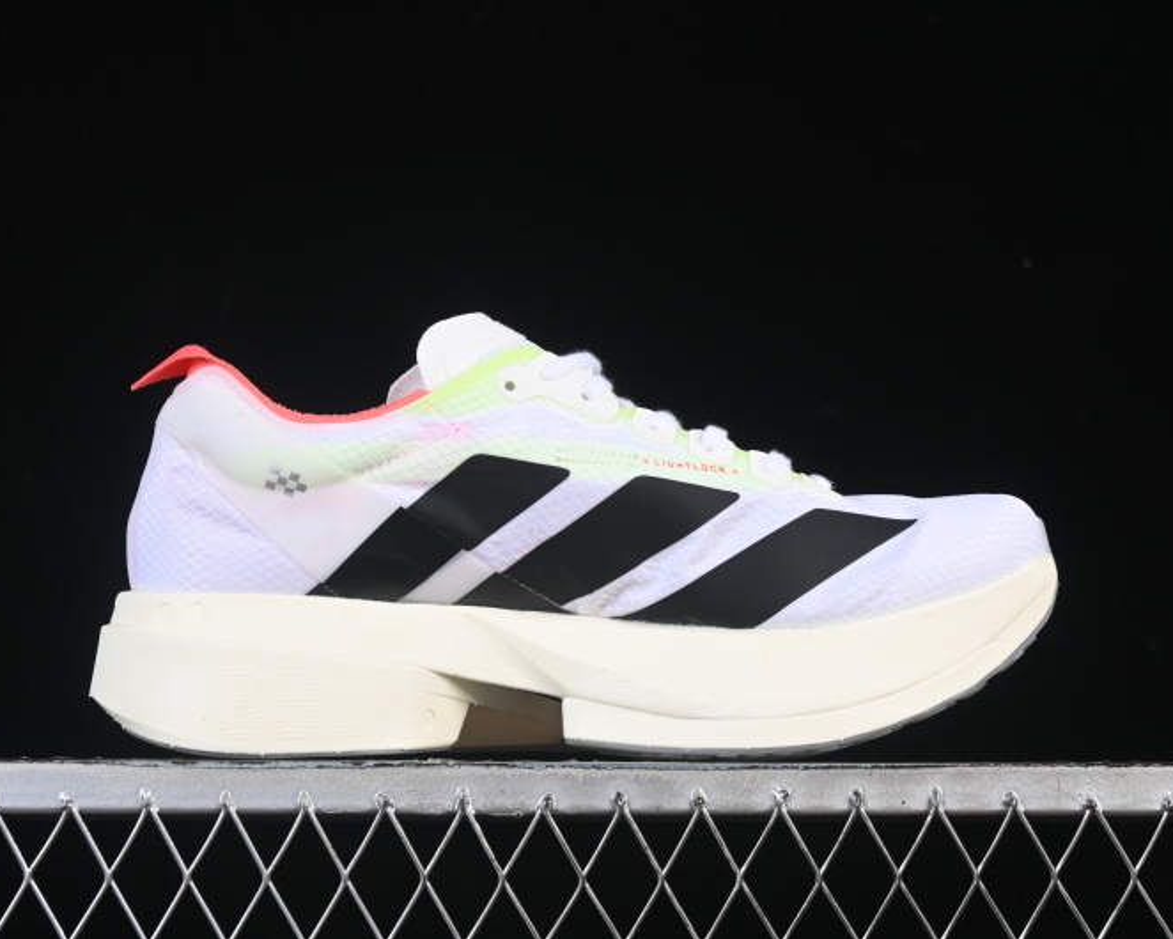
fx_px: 2952
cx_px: 546
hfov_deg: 22.5
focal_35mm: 85
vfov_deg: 18.1
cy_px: 470
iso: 160
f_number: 8
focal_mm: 50
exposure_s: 1/80
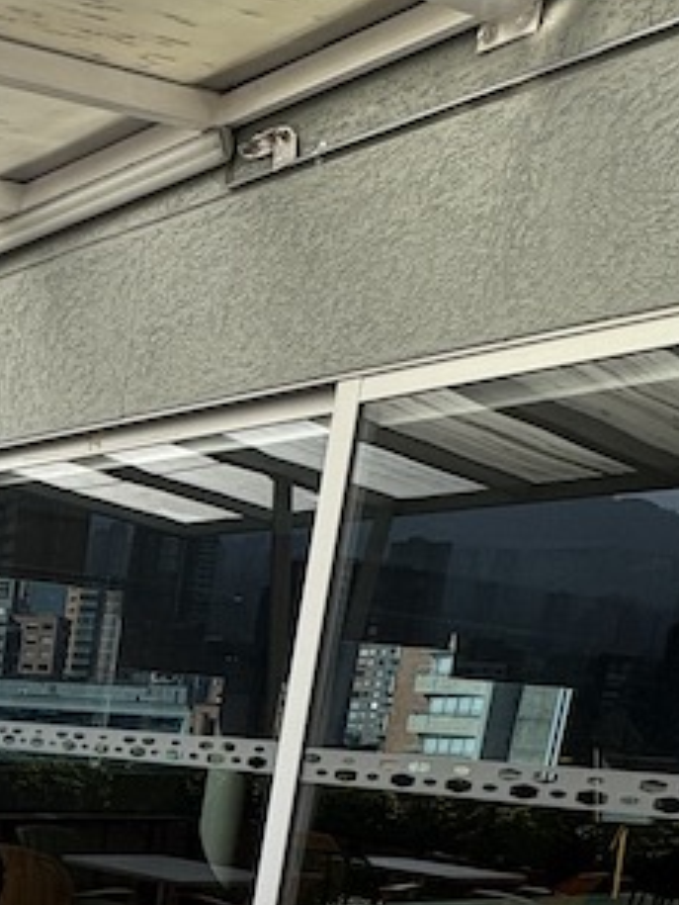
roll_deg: -2.7
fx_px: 1228
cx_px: -418
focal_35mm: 47
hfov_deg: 23.0
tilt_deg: -10.5
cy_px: 905
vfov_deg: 36.4
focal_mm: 2.22
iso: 50
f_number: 2.2
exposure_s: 1/1748
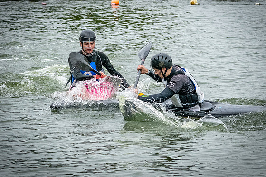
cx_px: 117
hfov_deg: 7.9
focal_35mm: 260
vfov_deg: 5.3
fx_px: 1920
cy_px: 91
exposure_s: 1/2500
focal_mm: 165
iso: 3200
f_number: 9
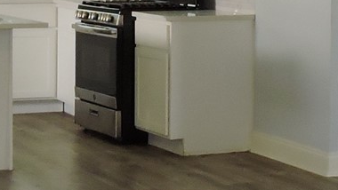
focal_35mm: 141
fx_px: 1264
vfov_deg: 8.6
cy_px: -10
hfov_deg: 15.2
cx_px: 130
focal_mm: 4.3
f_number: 3.3
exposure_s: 1/40
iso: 280
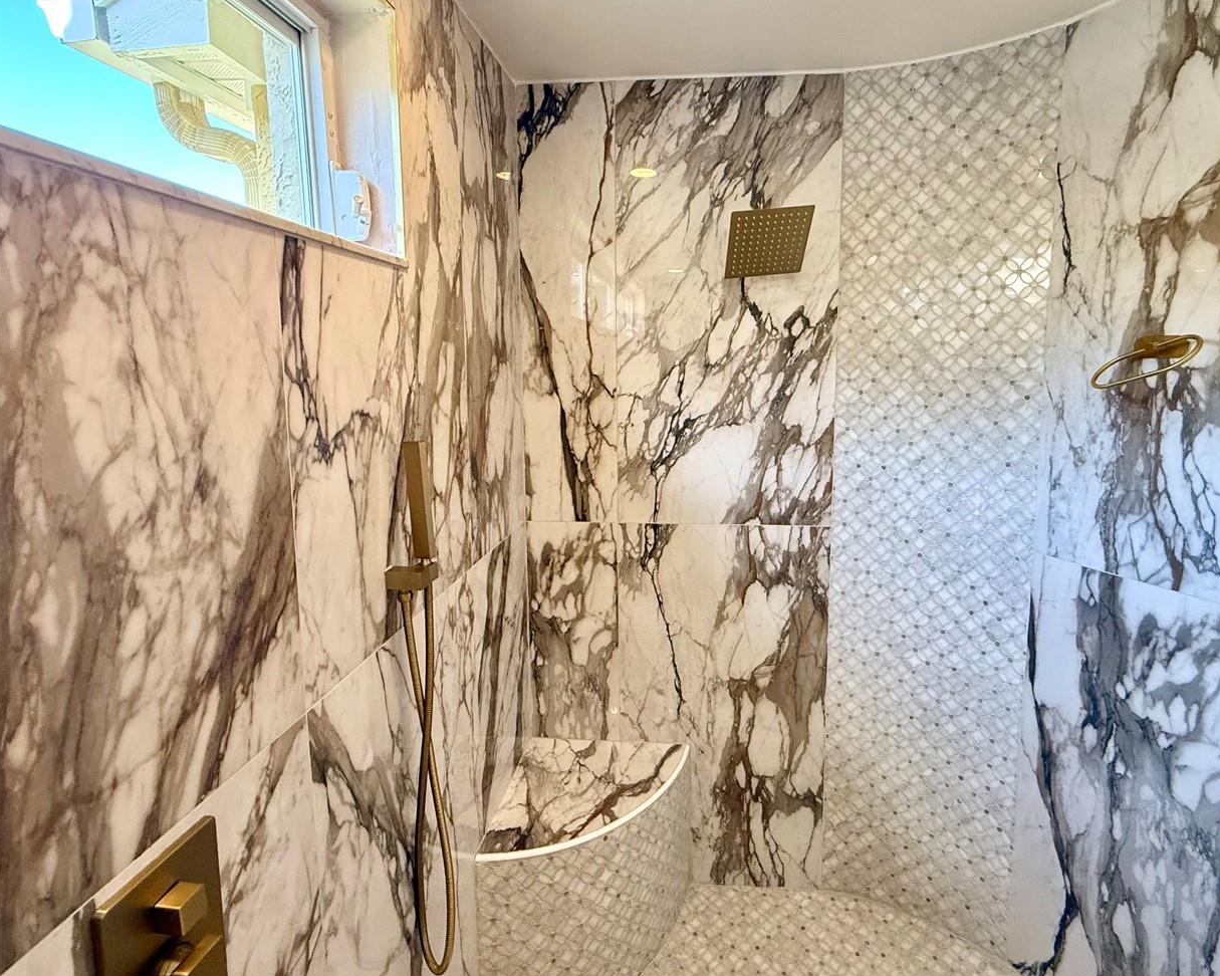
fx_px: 650
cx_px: 669
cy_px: 434
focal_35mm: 18
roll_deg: +0.7
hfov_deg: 86.1
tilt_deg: -5.7
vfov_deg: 73.6
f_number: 2.2
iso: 320
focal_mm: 2.22
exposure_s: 1/120
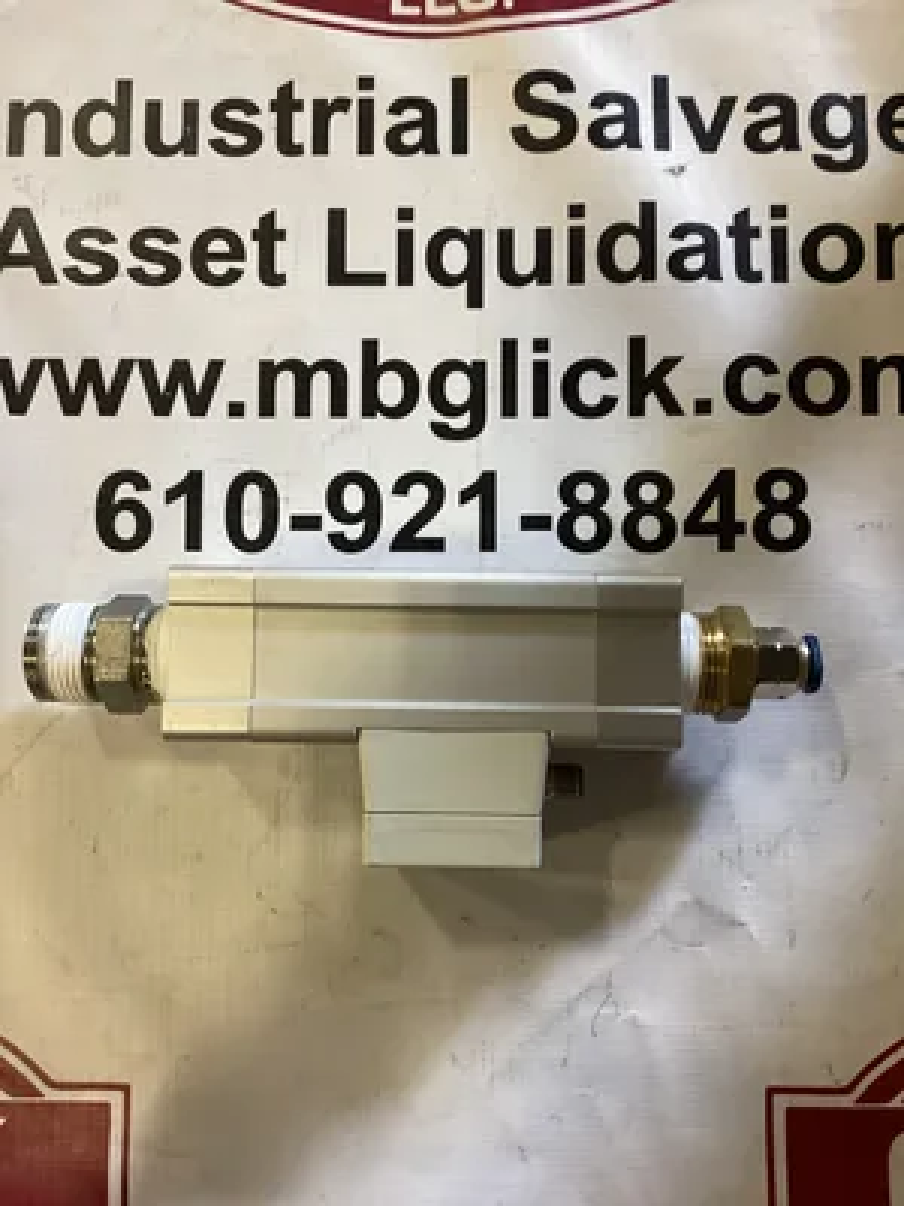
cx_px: 452
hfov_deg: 45.4
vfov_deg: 58.4
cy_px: 603
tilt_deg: -85.0
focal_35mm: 31
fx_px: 1079
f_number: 2.4
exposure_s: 1/50
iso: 250
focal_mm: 3.3
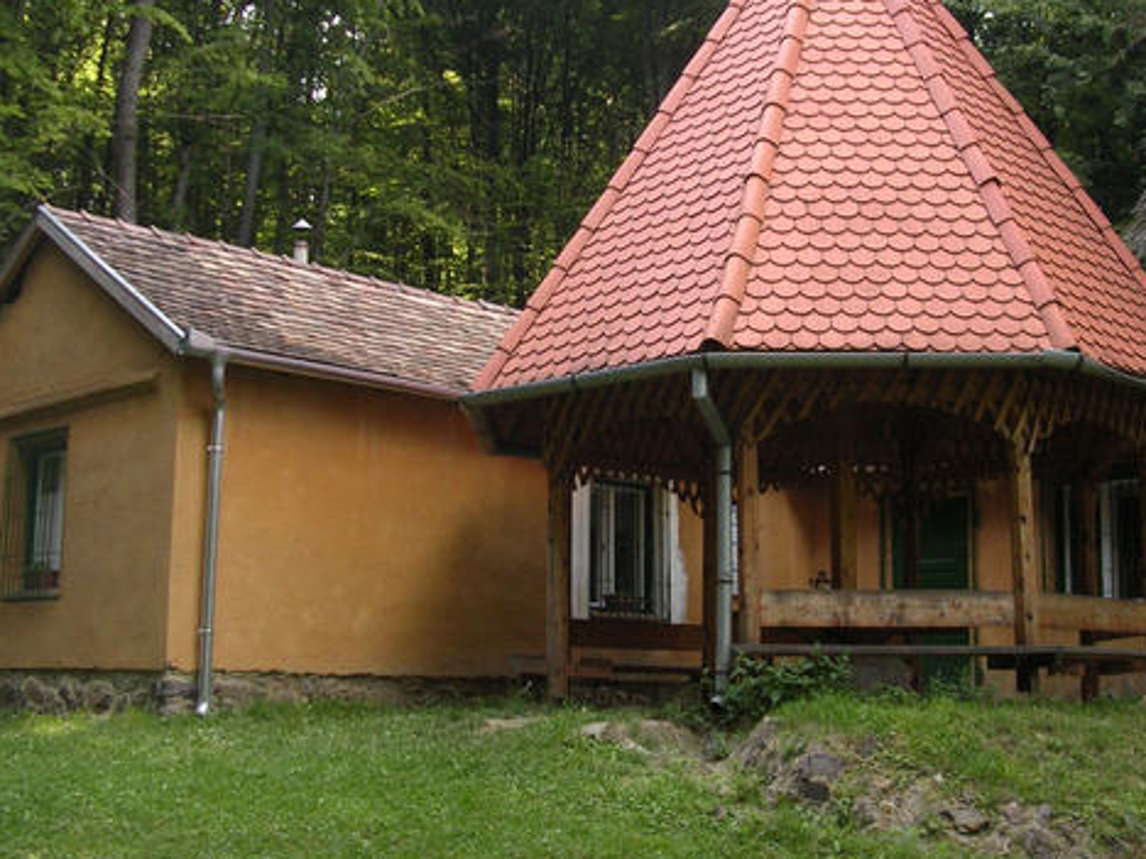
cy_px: 343
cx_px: 642
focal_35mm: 52
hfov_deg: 36.8
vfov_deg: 28.0
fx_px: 1722
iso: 100
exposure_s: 1/62.4
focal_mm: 5.8
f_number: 2.8
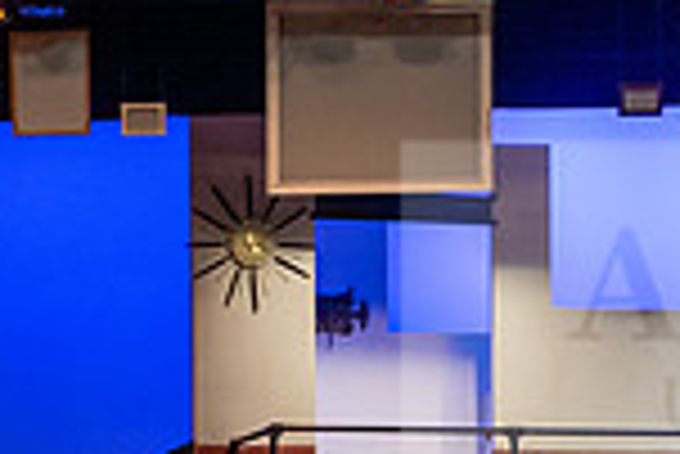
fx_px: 3989
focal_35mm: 211
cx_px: 266
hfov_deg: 9.7
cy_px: 685
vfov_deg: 6.4
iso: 3200
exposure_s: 1/200
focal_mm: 55
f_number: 3.2
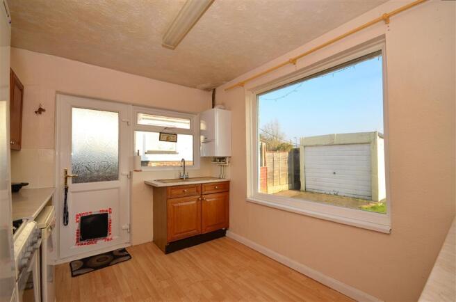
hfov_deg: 100.5
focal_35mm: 15
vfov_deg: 77.0
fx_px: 190
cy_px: 151
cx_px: 228
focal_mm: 10
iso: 200
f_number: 9
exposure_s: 1/80
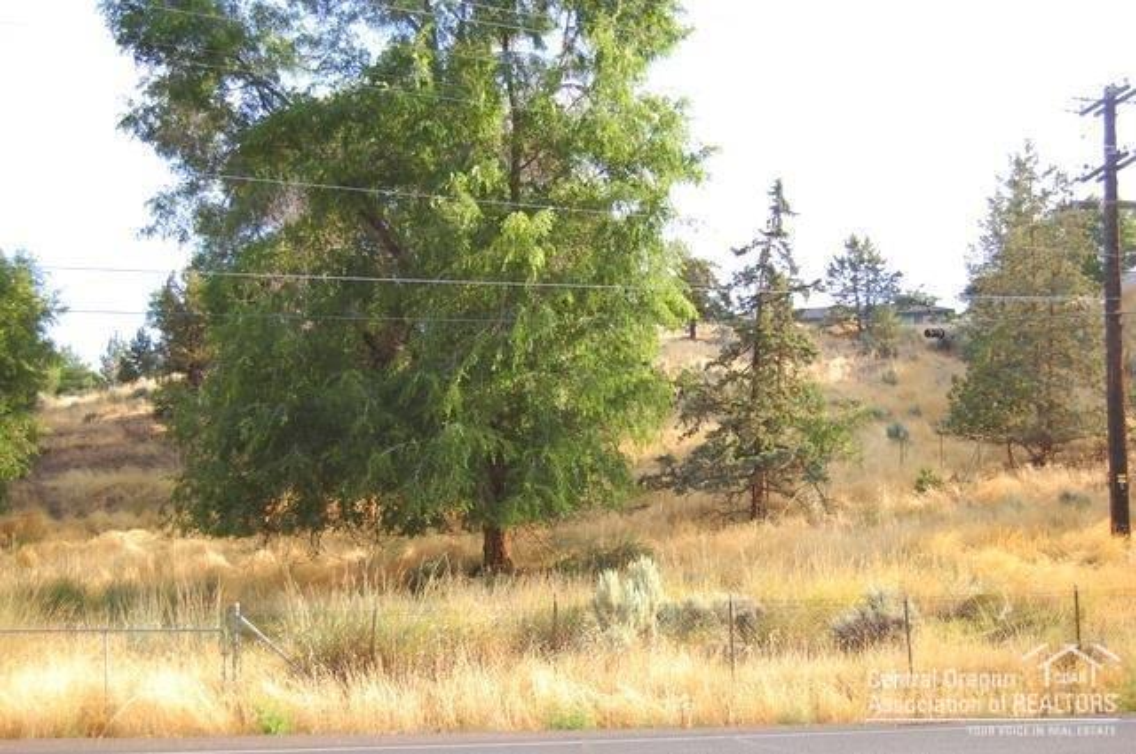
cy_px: 377
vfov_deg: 31.8
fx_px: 1324
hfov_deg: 46.5
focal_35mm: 42
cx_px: 568
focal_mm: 28
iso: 400
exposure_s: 1/500
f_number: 4.2
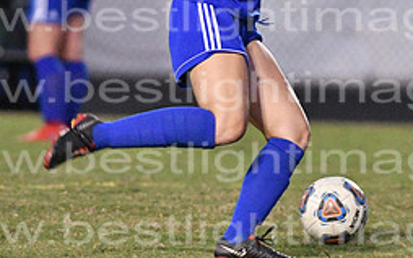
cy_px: -15
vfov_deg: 1.3
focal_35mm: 1049
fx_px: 11812
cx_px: 276
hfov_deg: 2.0
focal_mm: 300
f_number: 3.5
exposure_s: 1/800
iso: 10000
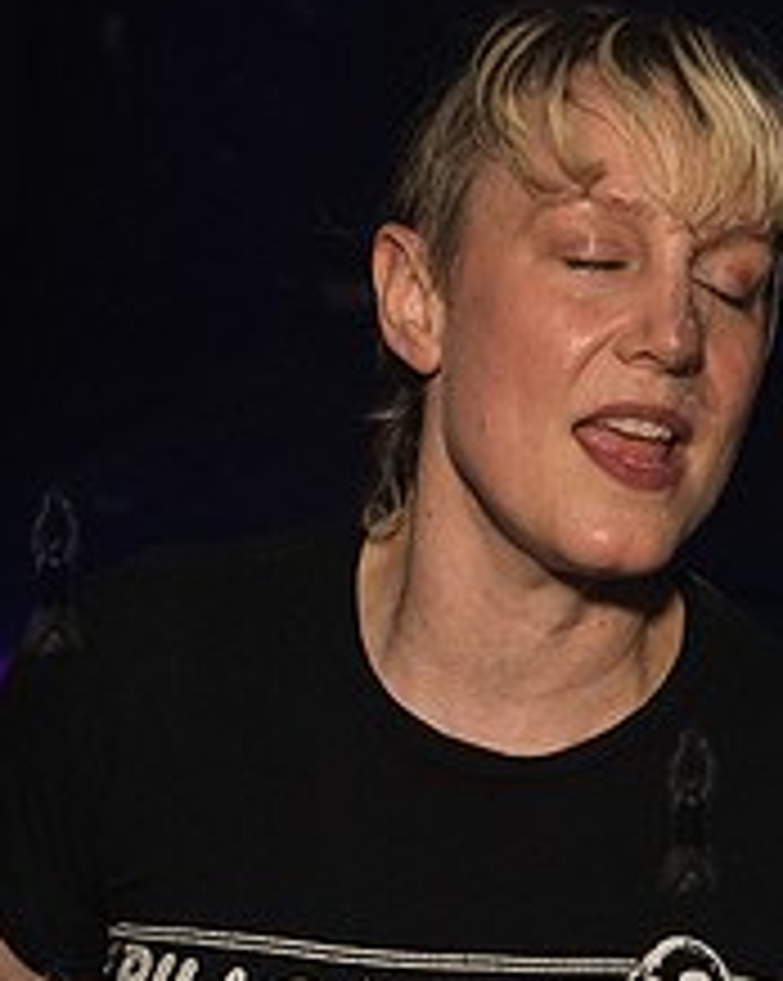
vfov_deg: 15.6
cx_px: 726
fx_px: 3568
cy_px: 593
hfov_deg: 12.4
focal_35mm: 123
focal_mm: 35
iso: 2000
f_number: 3.5
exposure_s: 1/250
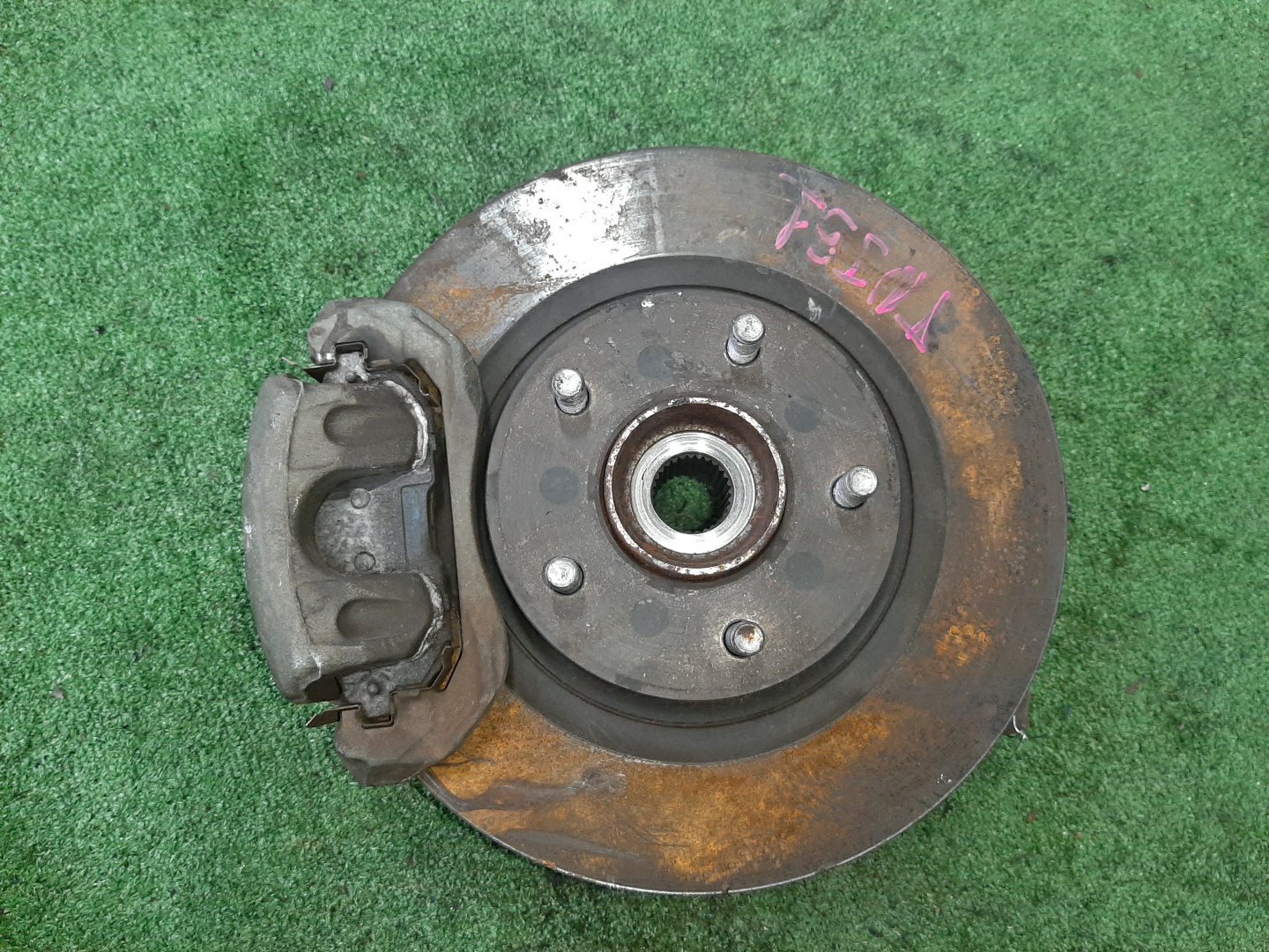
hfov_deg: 67.3
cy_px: 476
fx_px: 953
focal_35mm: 26
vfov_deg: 53.1
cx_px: 634
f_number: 1.7
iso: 203
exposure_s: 1/50
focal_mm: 3.93
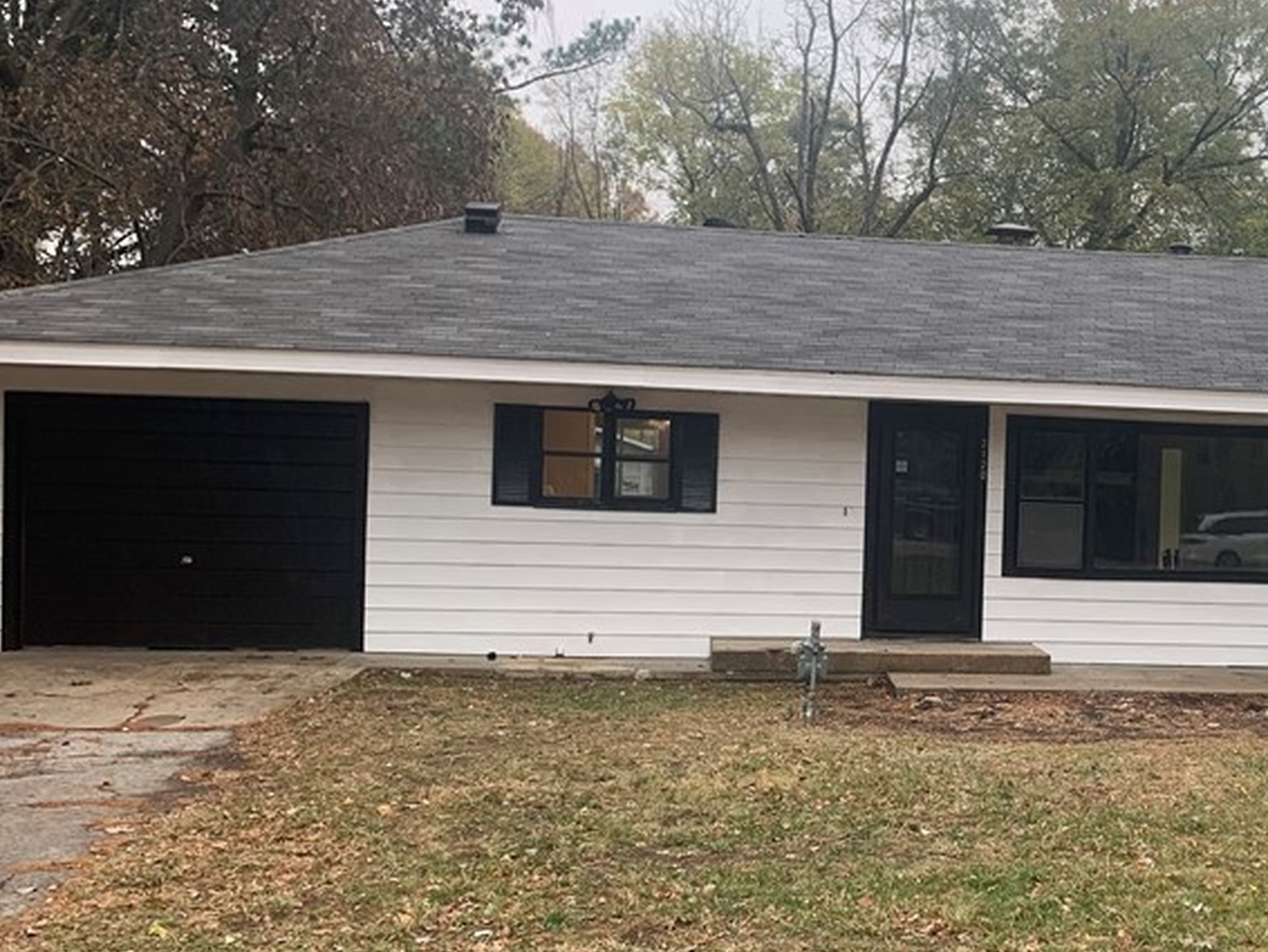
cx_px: 999
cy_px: 549
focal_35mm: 47
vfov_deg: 30.9
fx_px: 1722
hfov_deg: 39.0
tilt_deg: -4.1
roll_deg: -2.3
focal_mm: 4.25
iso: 50
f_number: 1.8
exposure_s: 1/121
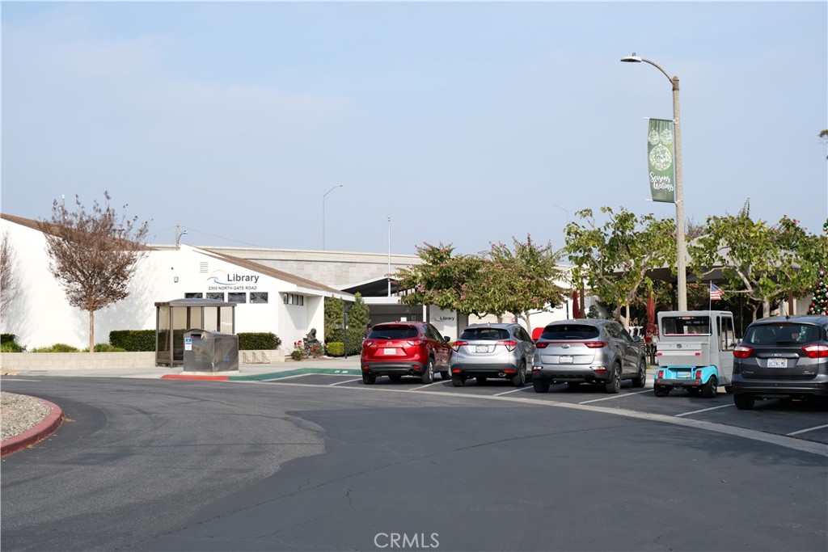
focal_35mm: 46
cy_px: 276
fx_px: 1058
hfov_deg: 42.7
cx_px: 414
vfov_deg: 29.3
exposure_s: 1/450
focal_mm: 30.5
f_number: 5.6
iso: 160
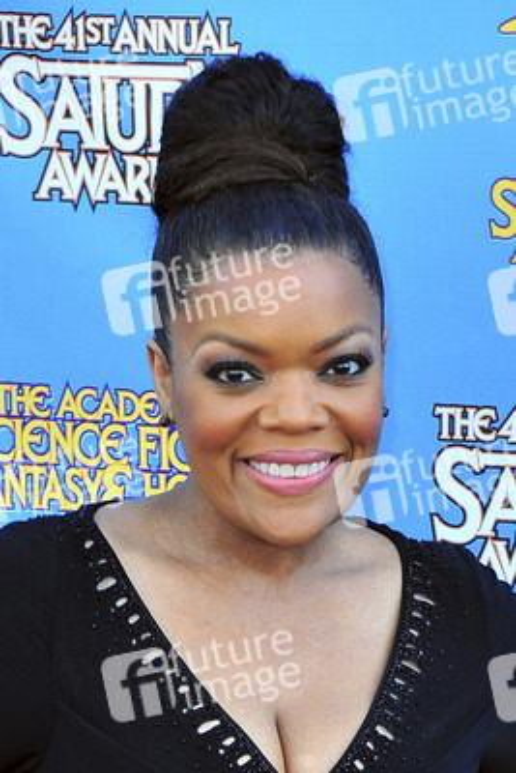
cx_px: 258
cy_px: 386
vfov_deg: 35.6
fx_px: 1203
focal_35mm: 56
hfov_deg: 24.2
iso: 800
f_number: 4
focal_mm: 56
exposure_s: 1/400
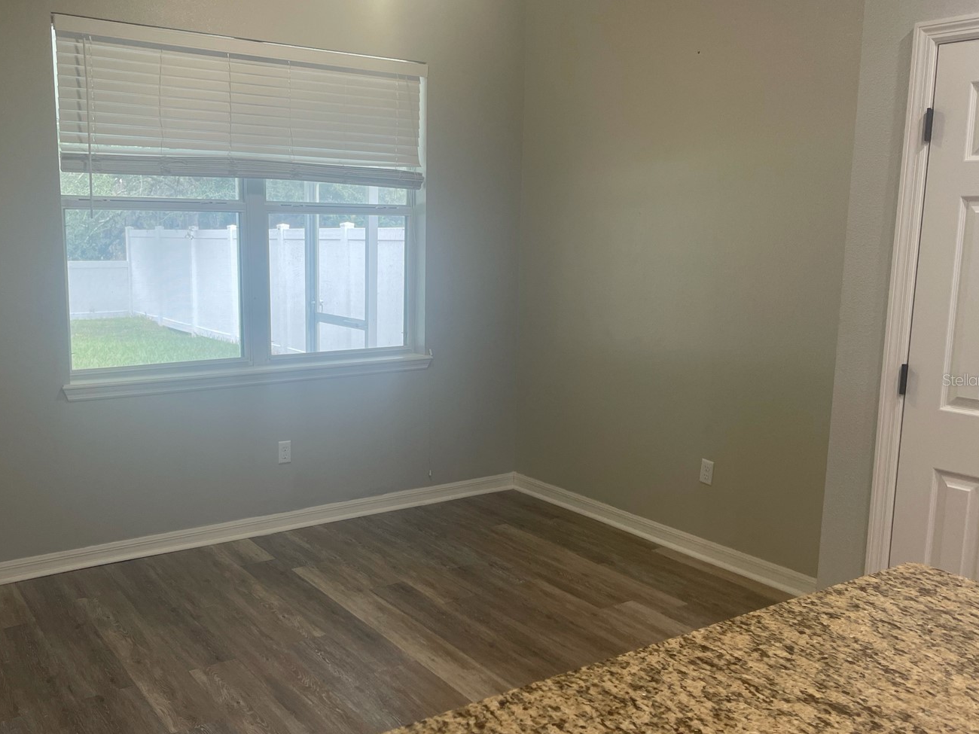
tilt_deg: -7.6
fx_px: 905
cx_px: 411
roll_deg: +0.1
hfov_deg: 56.5
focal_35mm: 32
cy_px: 379
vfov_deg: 44.2
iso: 125
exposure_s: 1/120
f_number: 1.6
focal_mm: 5.1
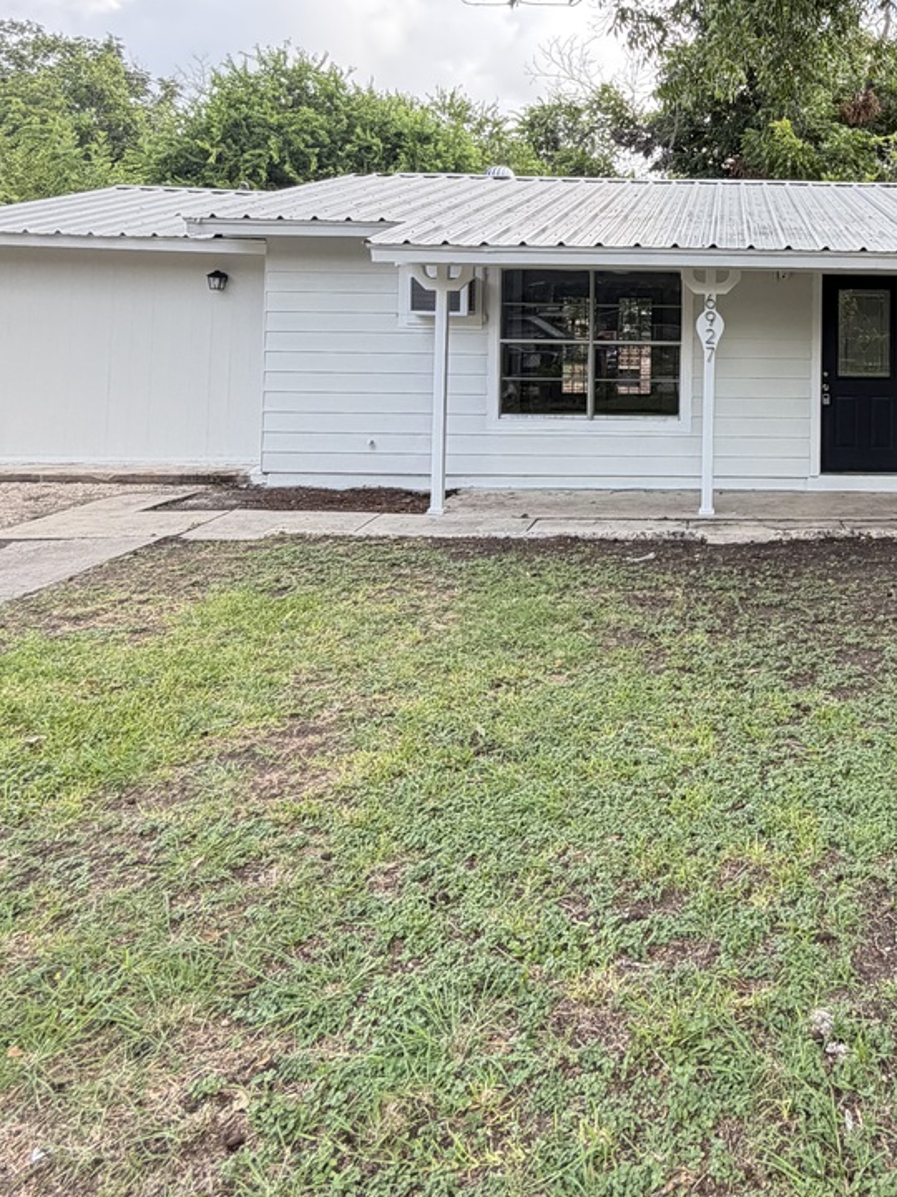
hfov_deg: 46.2
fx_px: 967
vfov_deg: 60.3
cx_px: 762
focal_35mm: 28
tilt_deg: +1.0
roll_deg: -0.7
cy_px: 313
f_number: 2.2
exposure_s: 1/169
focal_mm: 2.22
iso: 64
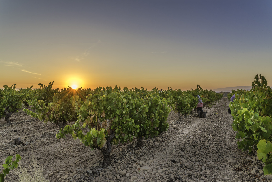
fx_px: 181
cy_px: 91
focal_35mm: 24
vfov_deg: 53.2
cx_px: 136
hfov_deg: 73.7
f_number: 14
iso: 250
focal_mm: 24
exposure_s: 1/100
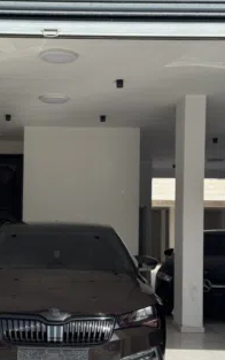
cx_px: 64
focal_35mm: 65
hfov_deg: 19.9
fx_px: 637
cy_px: 223
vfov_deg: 31.4
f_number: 1.78
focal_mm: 6.76
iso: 64
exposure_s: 1/4049
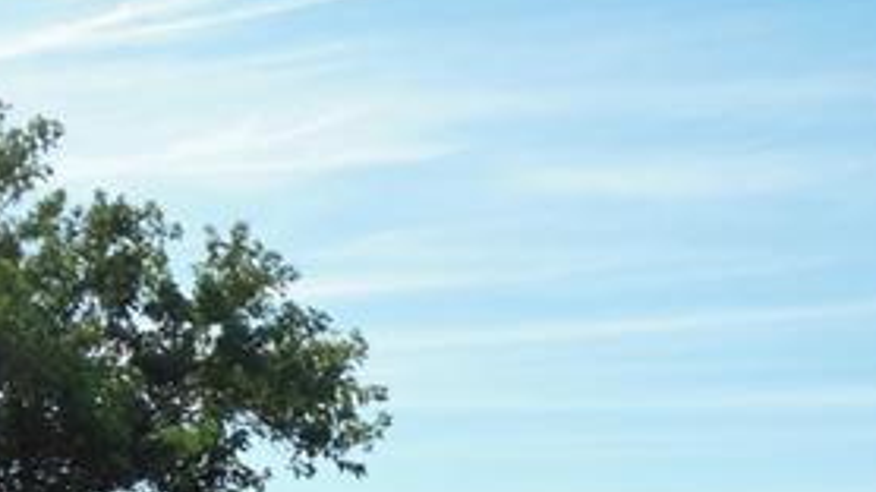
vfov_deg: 10.9
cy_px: 659
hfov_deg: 19.7
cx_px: 621
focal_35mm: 108
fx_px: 2507
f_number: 3.8
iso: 125
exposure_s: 1/2000
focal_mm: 7.7
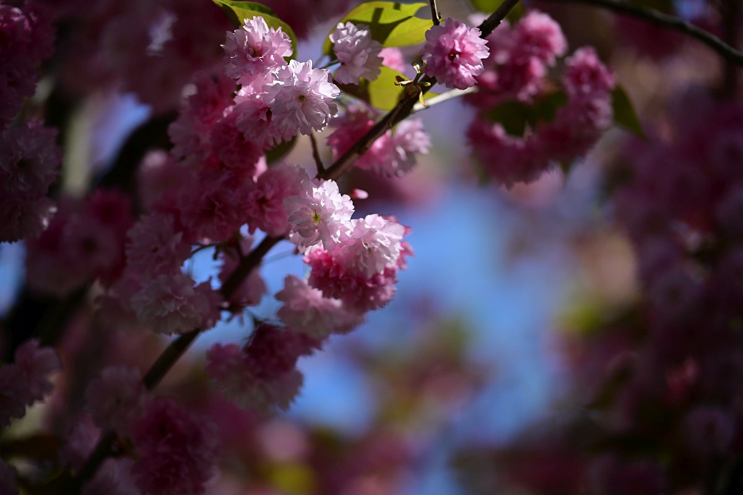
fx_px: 1754
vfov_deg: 16.1
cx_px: 372
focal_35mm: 85
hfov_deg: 23.9
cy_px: 248
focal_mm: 85
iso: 64
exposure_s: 1/8000
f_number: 1.2
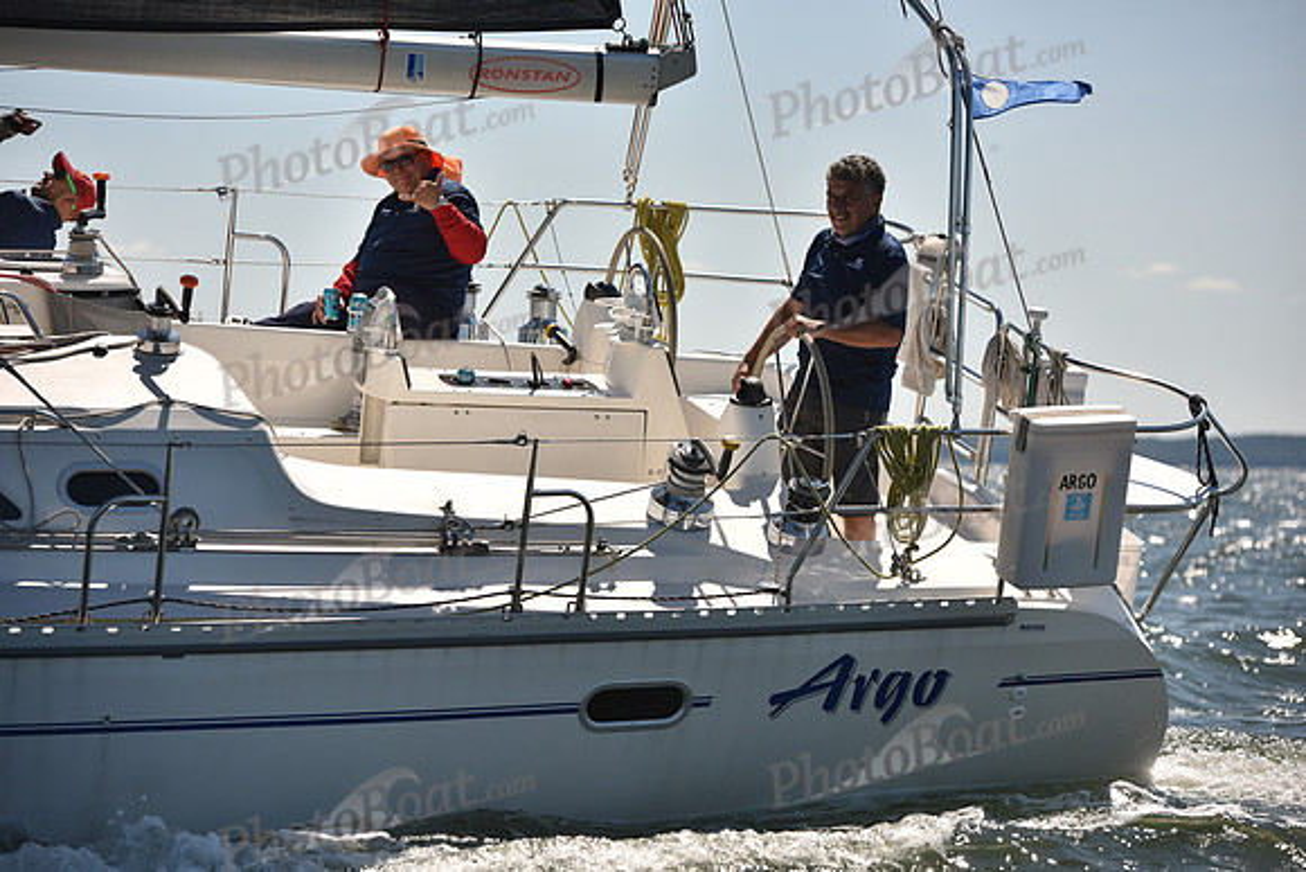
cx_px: 653
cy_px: 436
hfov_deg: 15.8
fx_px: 4717
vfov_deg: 10.6
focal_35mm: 130
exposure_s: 1/1250
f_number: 4.5
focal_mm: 130
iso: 250
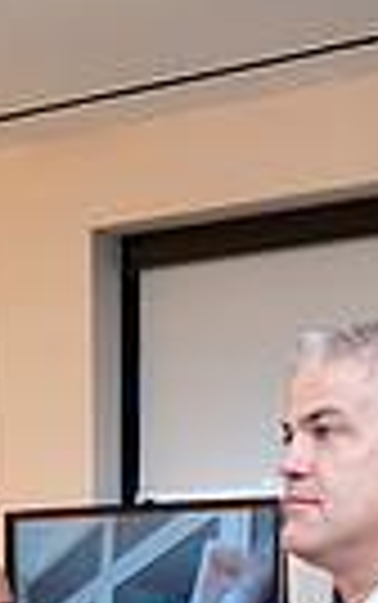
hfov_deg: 10.5
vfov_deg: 15.9
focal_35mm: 125
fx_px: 2056
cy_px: 769
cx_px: 201
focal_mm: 26.5
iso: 400
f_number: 4
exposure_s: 1/160
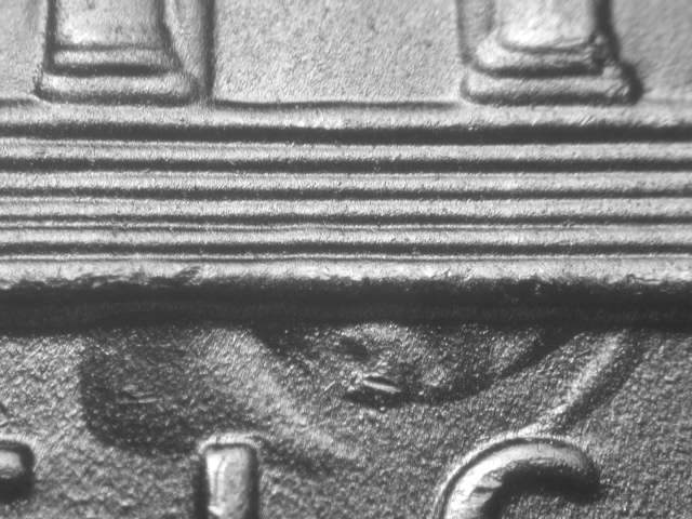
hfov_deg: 12.8
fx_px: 3079
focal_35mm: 154
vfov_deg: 9.6
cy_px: 260
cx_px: 346
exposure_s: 1/9.7
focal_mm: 32
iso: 100
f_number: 5.1
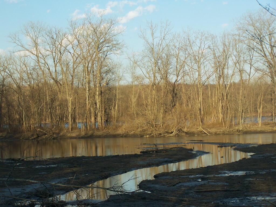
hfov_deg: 23.8
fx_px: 654
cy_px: 104
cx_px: 138
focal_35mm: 82
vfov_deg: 18.0
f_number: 3.2
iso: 80
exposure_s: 1/160
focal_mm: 13.7
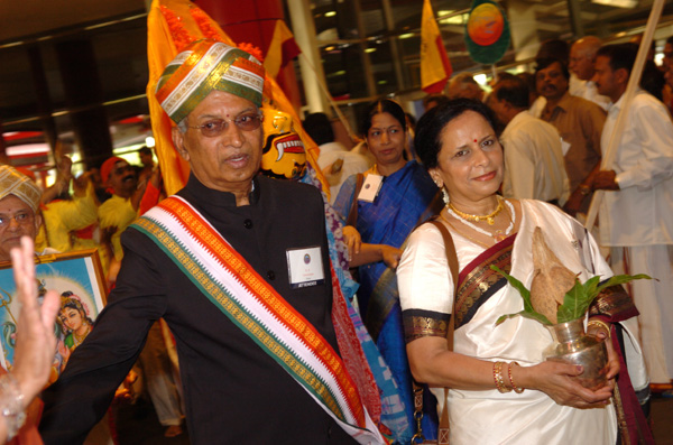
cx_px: 336
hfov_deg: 35.1
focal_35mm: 57
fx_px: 1063
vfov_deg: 23.7
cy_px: 222
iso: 400
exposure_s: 1/30
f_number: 3.5
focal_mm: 38
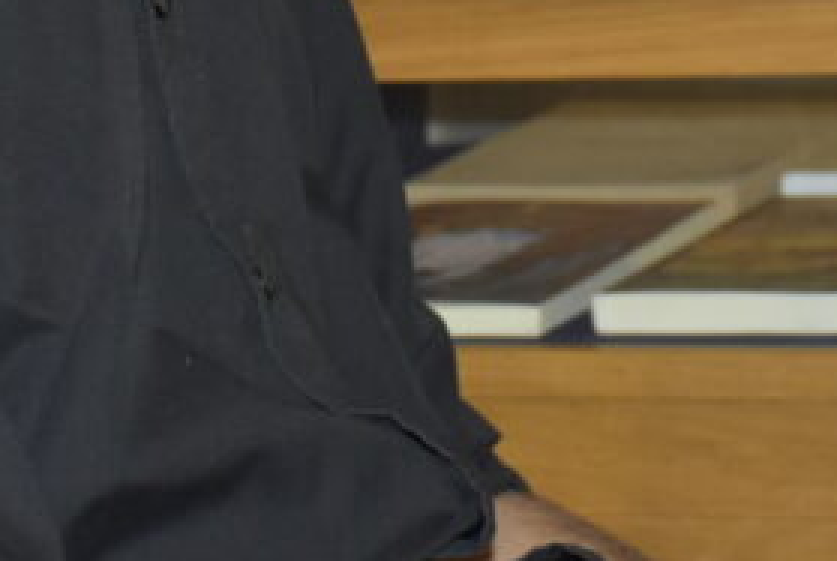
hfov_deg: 9.3
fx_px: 5123
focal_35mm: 220
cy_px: -450
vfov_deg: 6.1
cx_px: 114
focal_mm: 40
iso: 1600
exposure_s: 1/60
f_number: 5.6
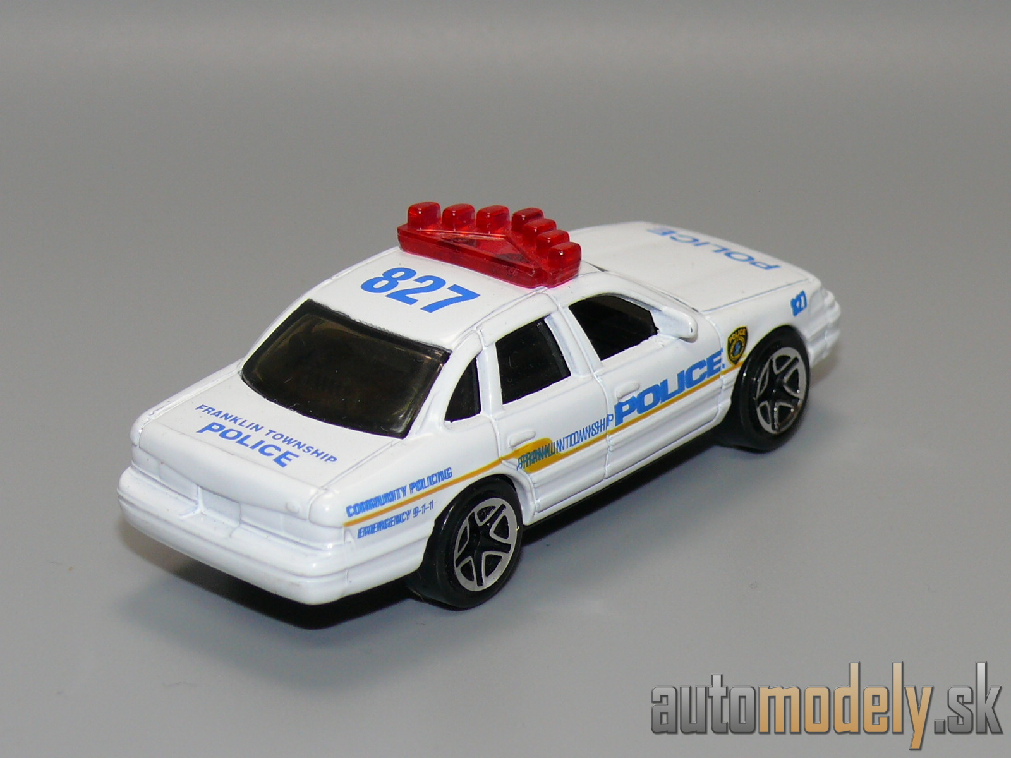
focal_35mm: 116
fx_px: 3388
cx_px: 506
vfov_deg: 12.8
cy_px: 379
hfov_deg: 17.0
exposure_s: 1/30
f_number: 4
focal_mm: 14.3
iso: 100
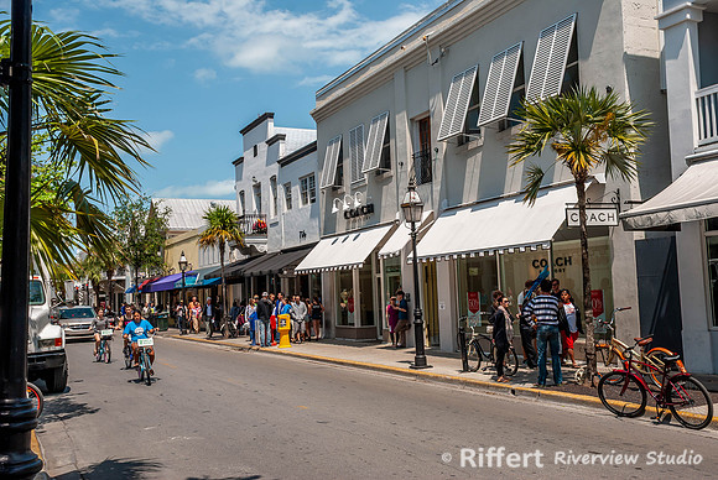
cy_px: 240
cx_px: 359
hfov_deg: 53.1
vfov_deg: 37.0
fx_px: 719
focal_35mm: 36
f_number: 8
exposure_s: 1/250
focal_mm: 24
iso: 100
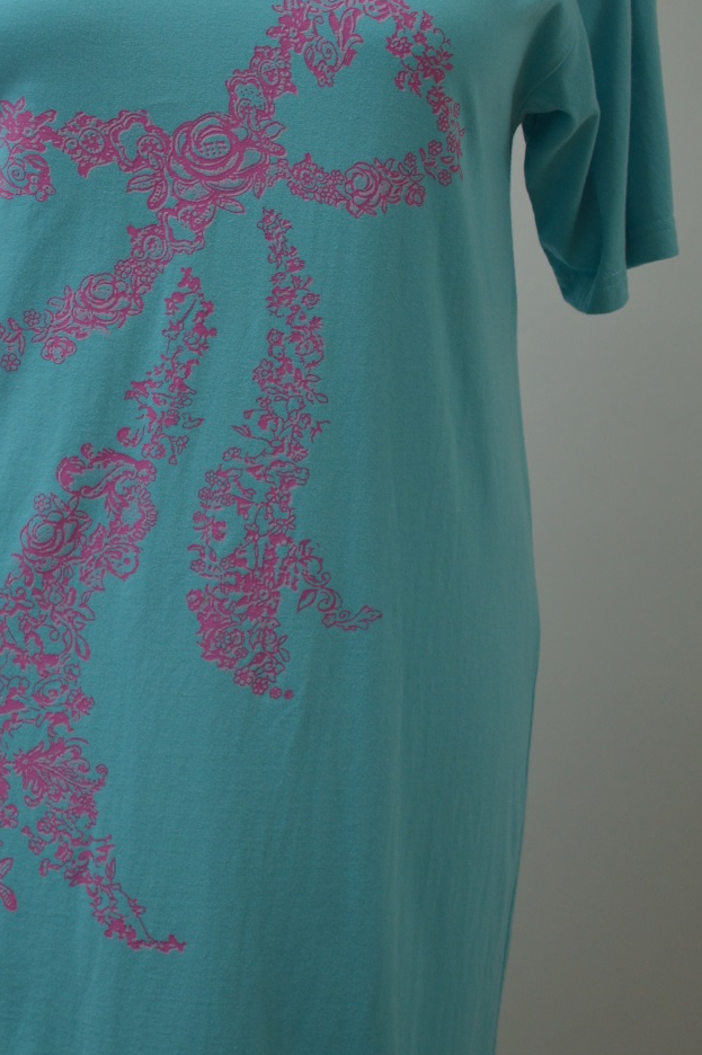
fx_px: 3104
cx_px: 207
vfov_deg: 19.2
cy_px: 263
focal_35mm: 106
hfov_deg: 12.9
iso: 320
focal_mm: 44
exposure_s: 1/30
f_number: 5.3
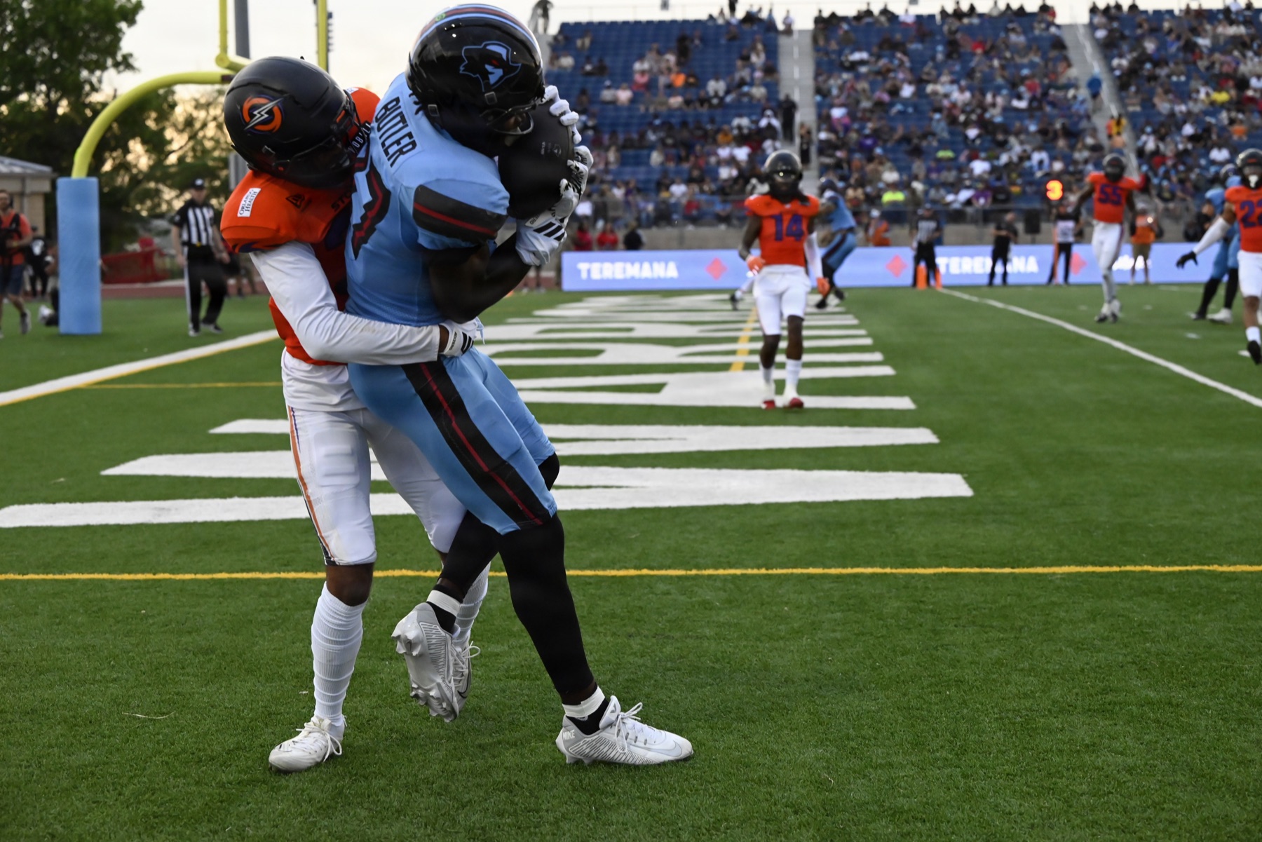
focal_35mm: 70
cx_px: 631
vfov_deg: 19.5
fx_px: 2454
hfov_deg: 28.8
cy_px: 421
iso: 6400
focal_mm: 70
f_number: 4.5
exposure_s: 1/2500
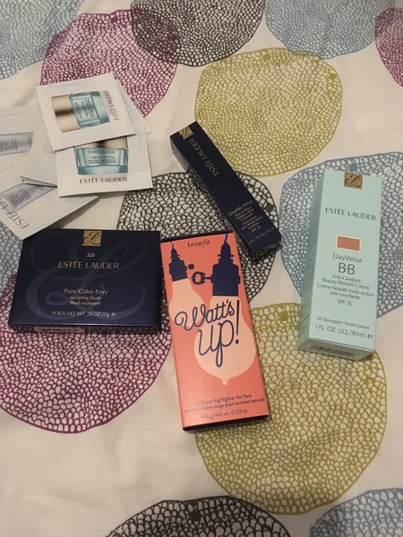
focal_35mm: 29
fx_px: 450
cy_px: 268
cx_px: 202
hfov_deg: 48.2
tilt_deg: -64.5
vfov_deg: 61.7
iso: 640
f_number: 2.2
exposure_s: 1/17
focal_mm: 4.15
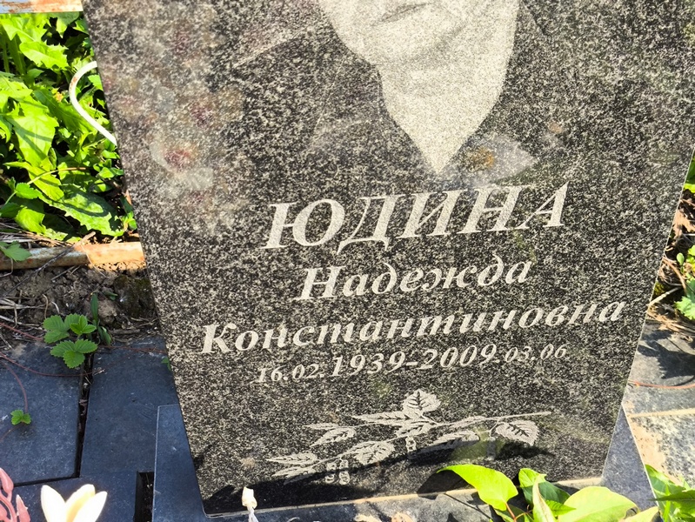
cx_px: 348
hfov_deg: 38.2
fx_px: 1004
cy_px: 261
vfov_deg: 29.1
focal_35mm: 50
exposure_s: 1/386
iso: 50
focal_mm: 4.71
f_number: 1.7
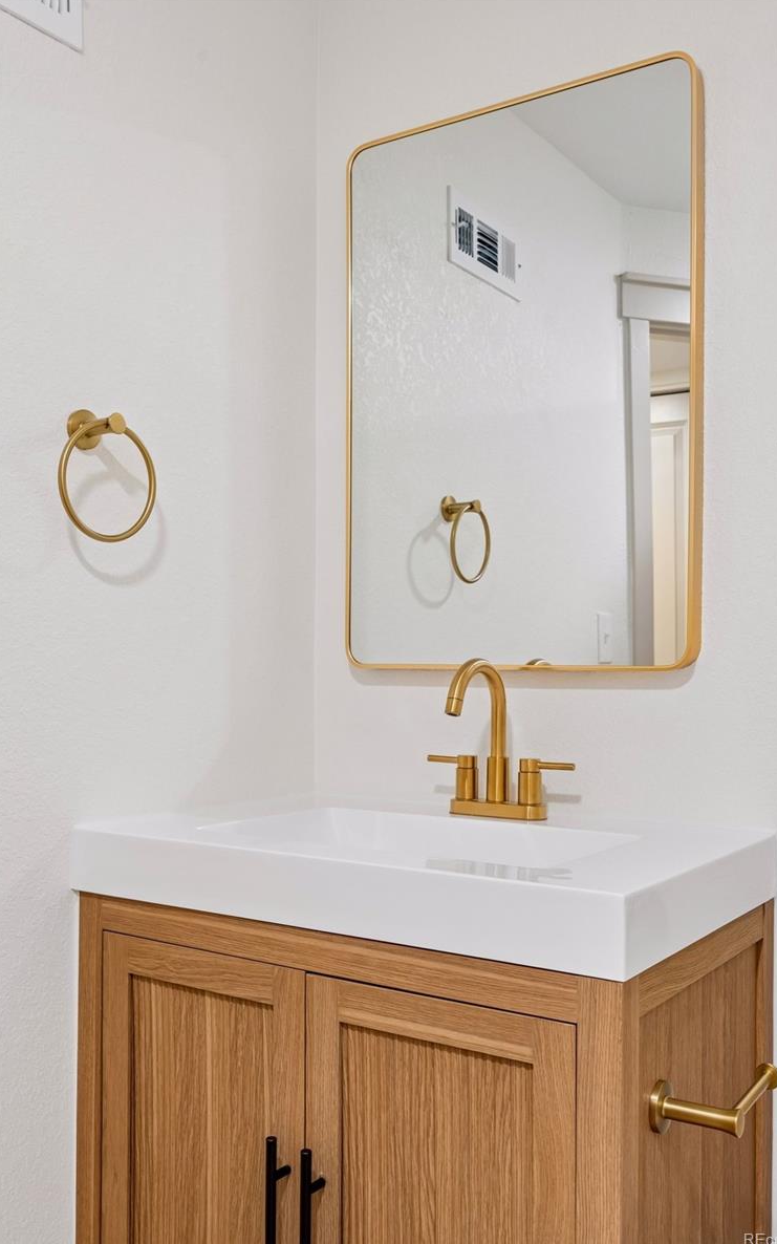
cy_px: 623
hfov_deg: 38.3
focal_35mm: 33
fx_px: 1118
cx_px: 413
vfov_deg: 58.1
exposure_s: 1/8
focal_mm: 32
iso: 400
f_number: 9
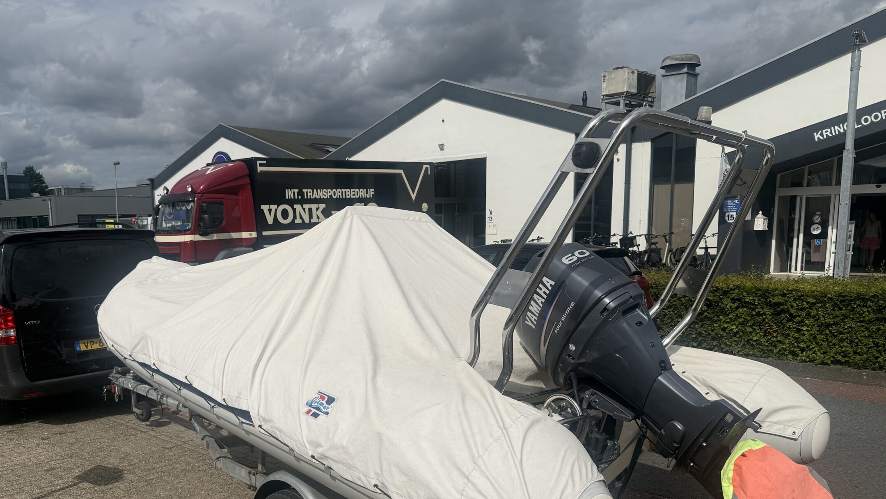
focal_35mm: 31
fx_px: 728
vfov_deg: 37.3
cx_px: 379
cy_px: 345
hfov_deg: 62.3
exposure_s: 1/14286
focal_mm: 6.76
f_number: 1.78
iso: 64
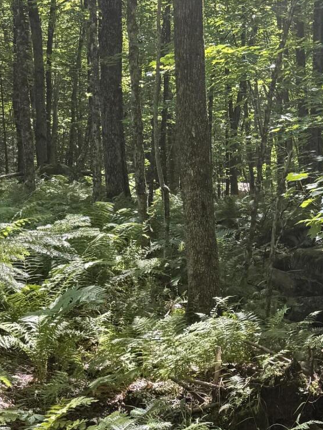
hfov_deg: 21.3
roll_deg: -1.0
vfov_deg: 28.8
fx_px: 808
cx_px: 367
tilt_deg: -8.1
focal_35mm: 65
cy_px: 374
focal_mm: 6.76
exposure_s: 1/267
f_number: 1.78
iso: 80
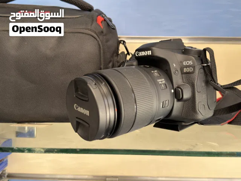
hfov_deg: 52.6
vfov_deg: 40.7
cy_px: 90
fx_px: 244
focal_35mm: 35
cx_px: 120
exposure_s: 1/103
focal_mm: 6.76
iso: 100
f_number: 1.78
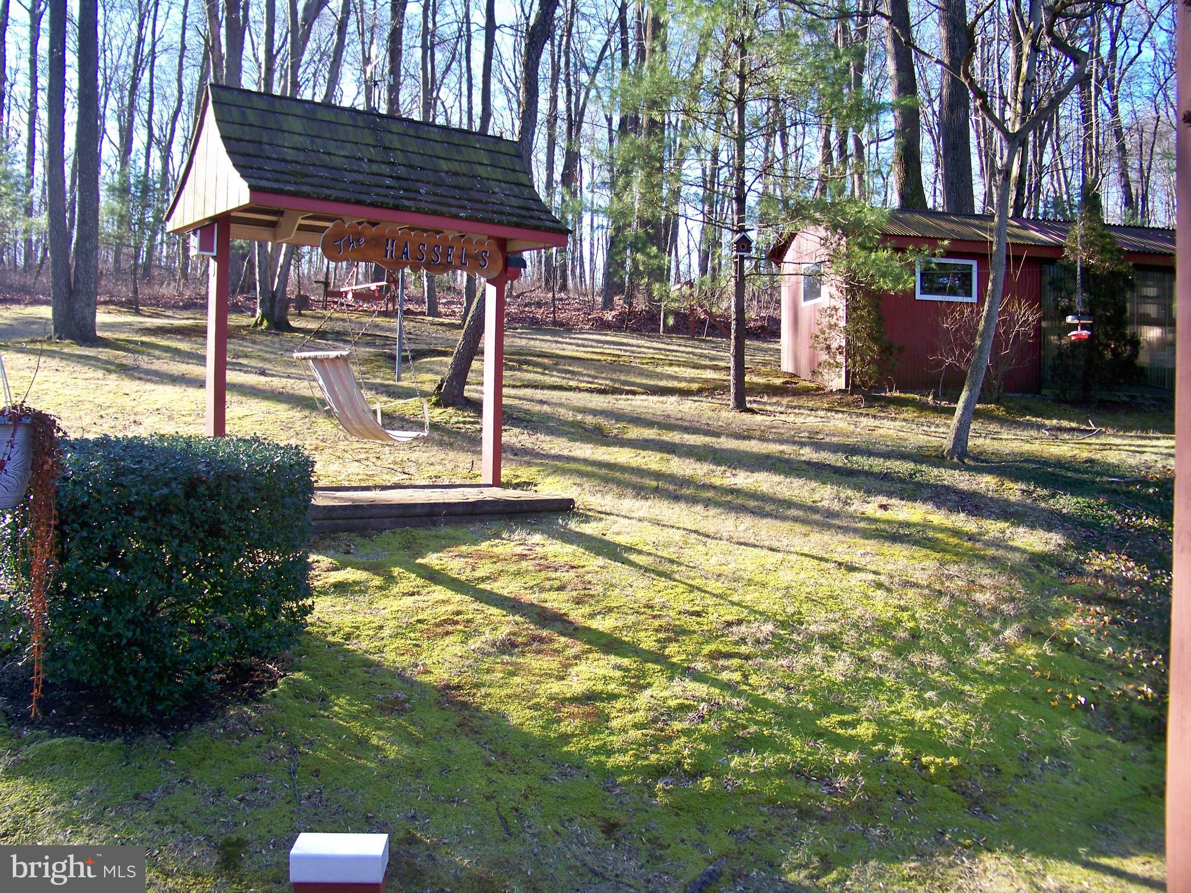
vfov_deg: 42.9
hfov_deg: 55.4
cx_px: 596
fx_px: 1135
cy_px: 446
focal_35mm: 33
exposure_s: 1/100
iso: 64
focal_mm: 5.85
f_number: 2.8
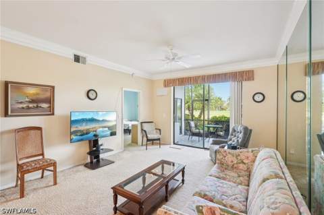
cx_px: 162
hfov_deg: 95.0
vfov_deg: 71.9
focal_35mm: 16
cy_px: 108
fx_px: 148
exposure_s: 1/20
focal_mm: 16.5
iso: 400
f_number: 8
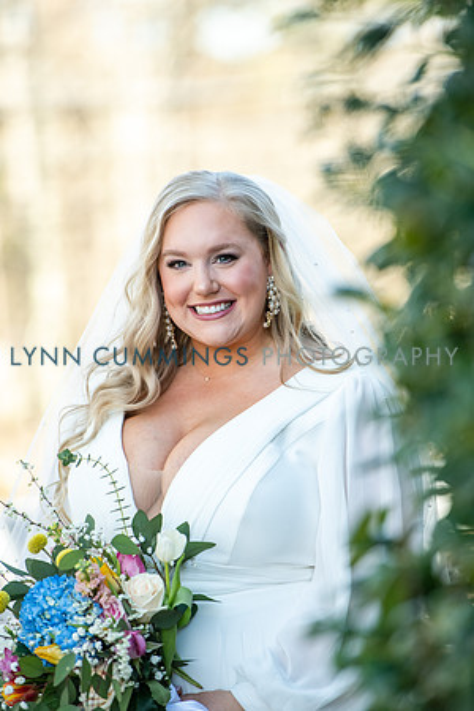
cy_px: 356
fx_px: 3950
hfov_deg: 6.9
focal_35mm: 200
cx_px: 237
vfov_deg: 10.3
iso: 640
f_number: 3.5
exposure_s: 1/1250
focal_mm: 200
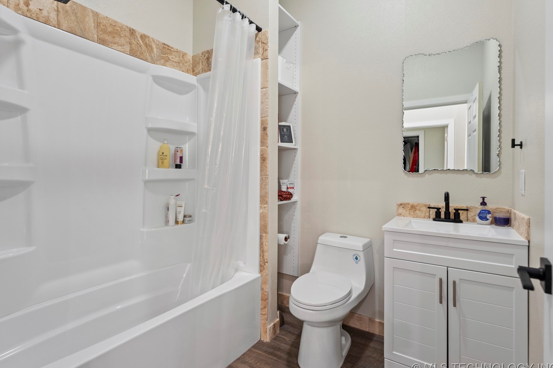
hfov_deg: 90.0
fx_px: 276
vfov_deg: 67.3
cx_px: 278
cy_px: 173
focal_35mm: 18
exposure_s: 1/1.67
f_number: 5.6
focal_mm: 16
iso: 200
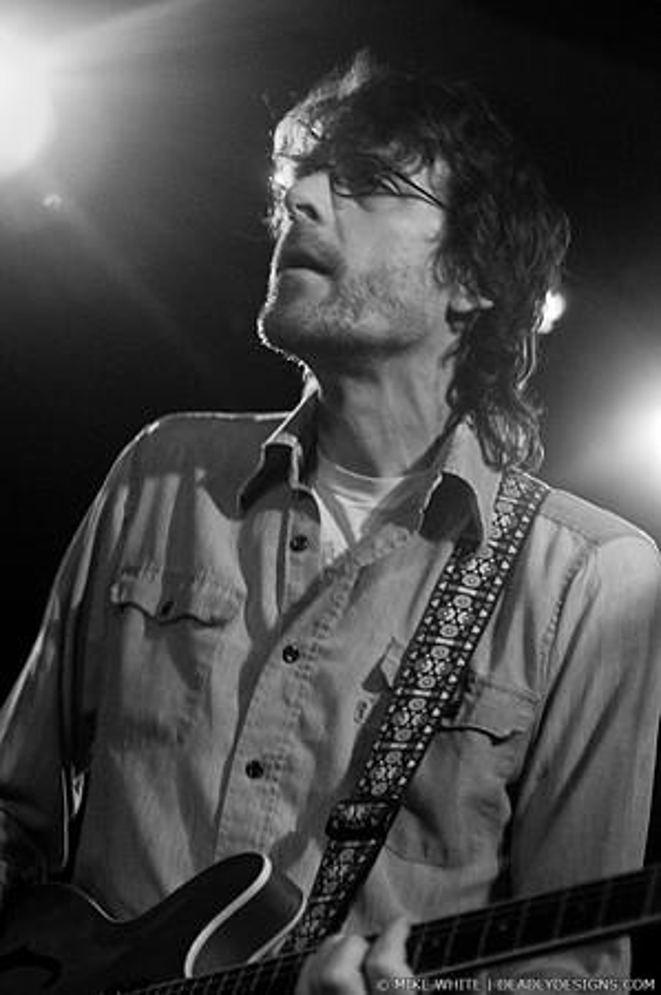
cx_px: 330
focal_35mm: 105
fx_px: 2898
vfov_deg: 19.5
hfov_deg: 13.0
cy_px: 498
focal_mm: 70
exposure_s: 1/80
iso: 800
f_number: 3.2
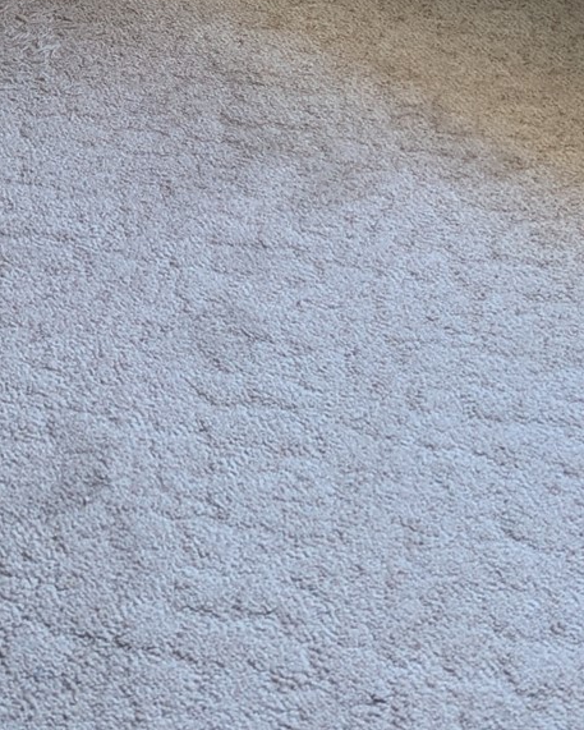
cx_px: 137
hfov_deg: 18.2
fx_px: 1814
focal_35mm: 84
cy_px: -398
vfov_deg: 19.5
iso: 96
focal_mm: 6.81
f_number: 1.85
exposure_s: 1/23.8
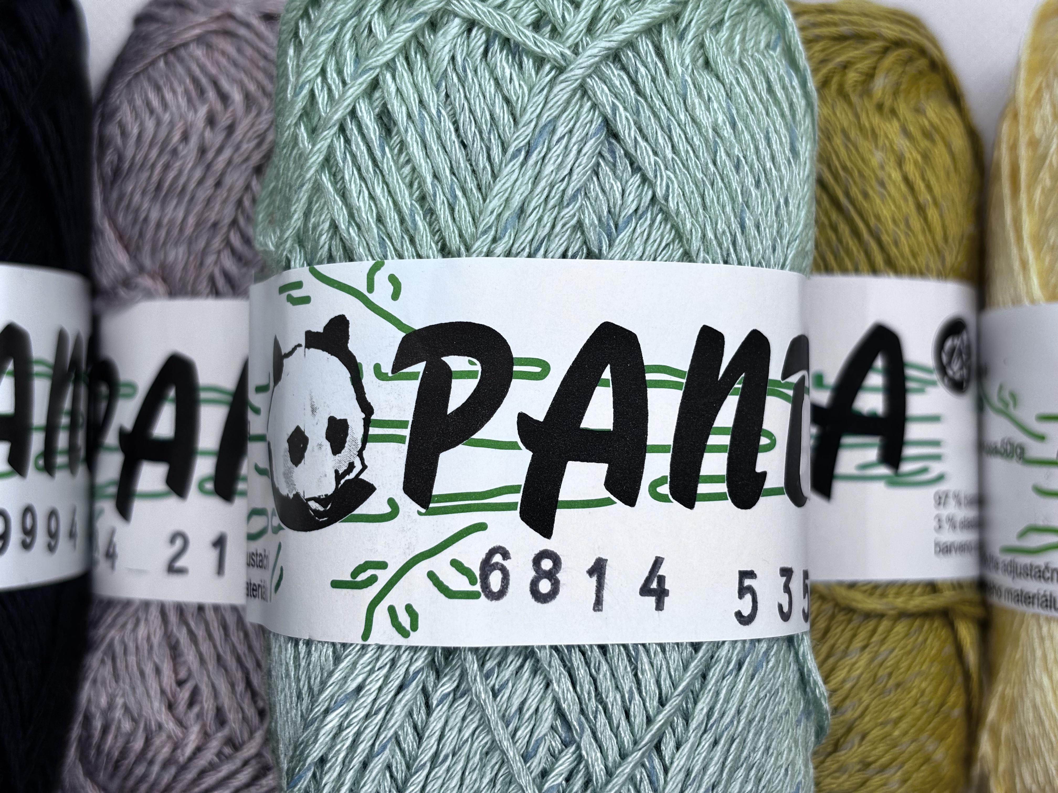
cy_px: 396
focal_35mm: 52
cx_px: 529
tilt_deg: -86.4
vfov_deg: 28.0
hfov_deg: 36.8
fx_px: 1589
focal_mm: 5.96
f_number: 1.6
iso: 32
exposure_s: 1/405
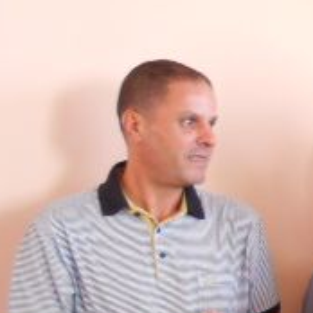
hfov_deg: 16.4
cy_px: 250
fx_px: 900
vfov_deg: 19.5
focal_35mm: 88
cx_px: 570
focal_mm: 4.9
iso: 320
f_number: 3.2
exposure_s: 1/30
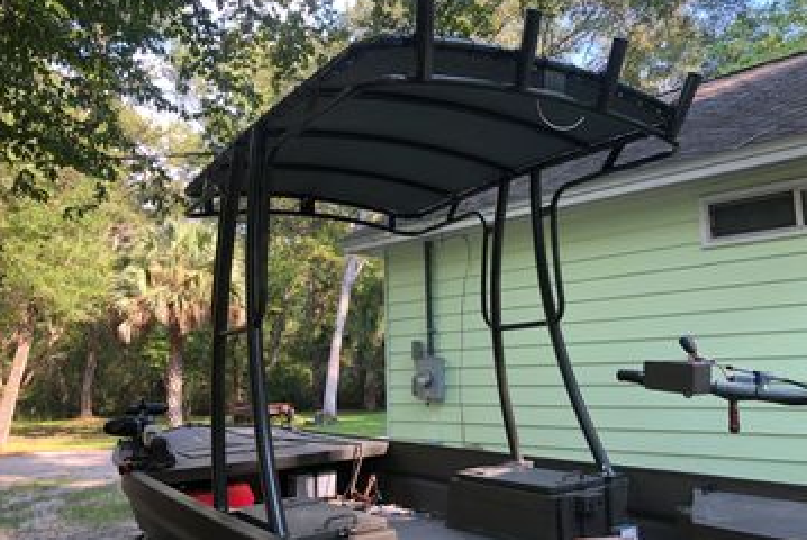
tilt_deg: +7.1
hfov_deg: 61.9
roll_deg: +2.1
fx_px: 673
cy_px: 284
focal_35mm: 30
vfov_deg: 43.7
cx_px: 414
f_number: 1.8
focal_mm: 3.99
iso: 40
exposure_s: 1/120
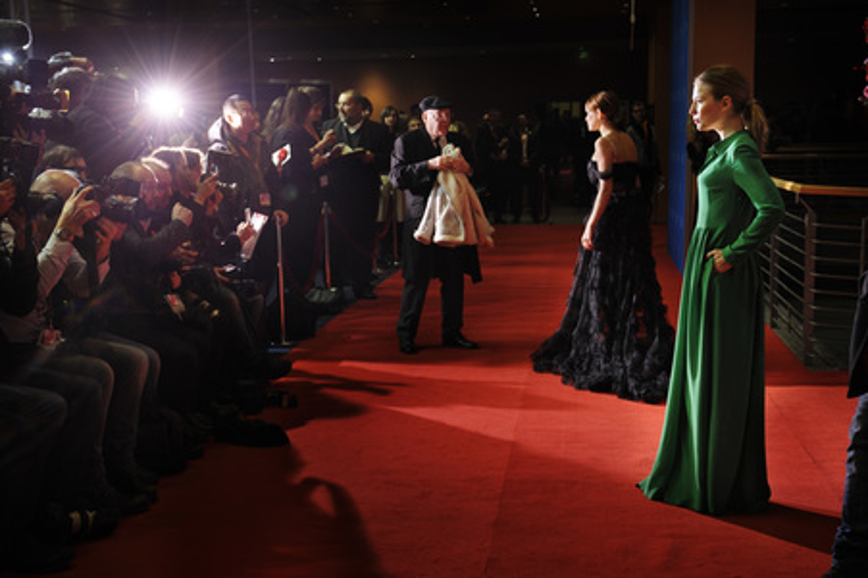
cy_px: 289
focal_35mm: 48
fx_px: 1156
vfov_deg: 28.0
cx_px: 434
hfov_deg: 41.1
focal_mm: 48
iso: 400
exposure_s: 1/125
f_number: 3.5
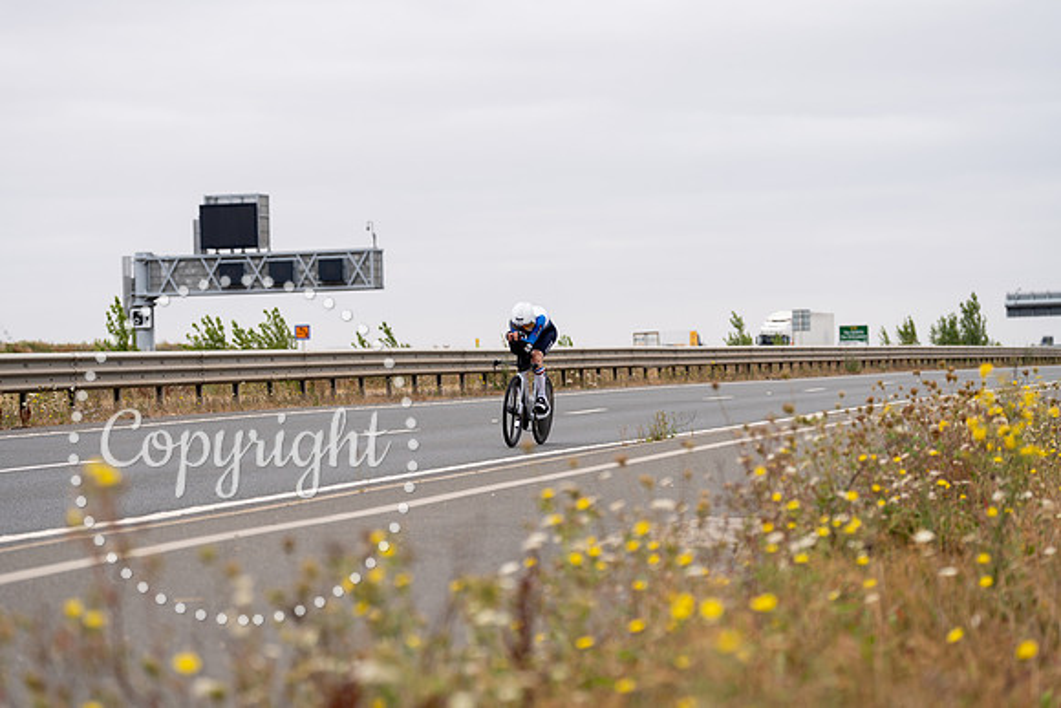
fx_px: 2859
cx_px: 530
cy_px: 354
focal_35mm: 97
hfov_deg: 21.0
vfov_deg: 14.1
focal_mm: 97
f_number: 3.2
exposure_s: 1/800
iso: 100
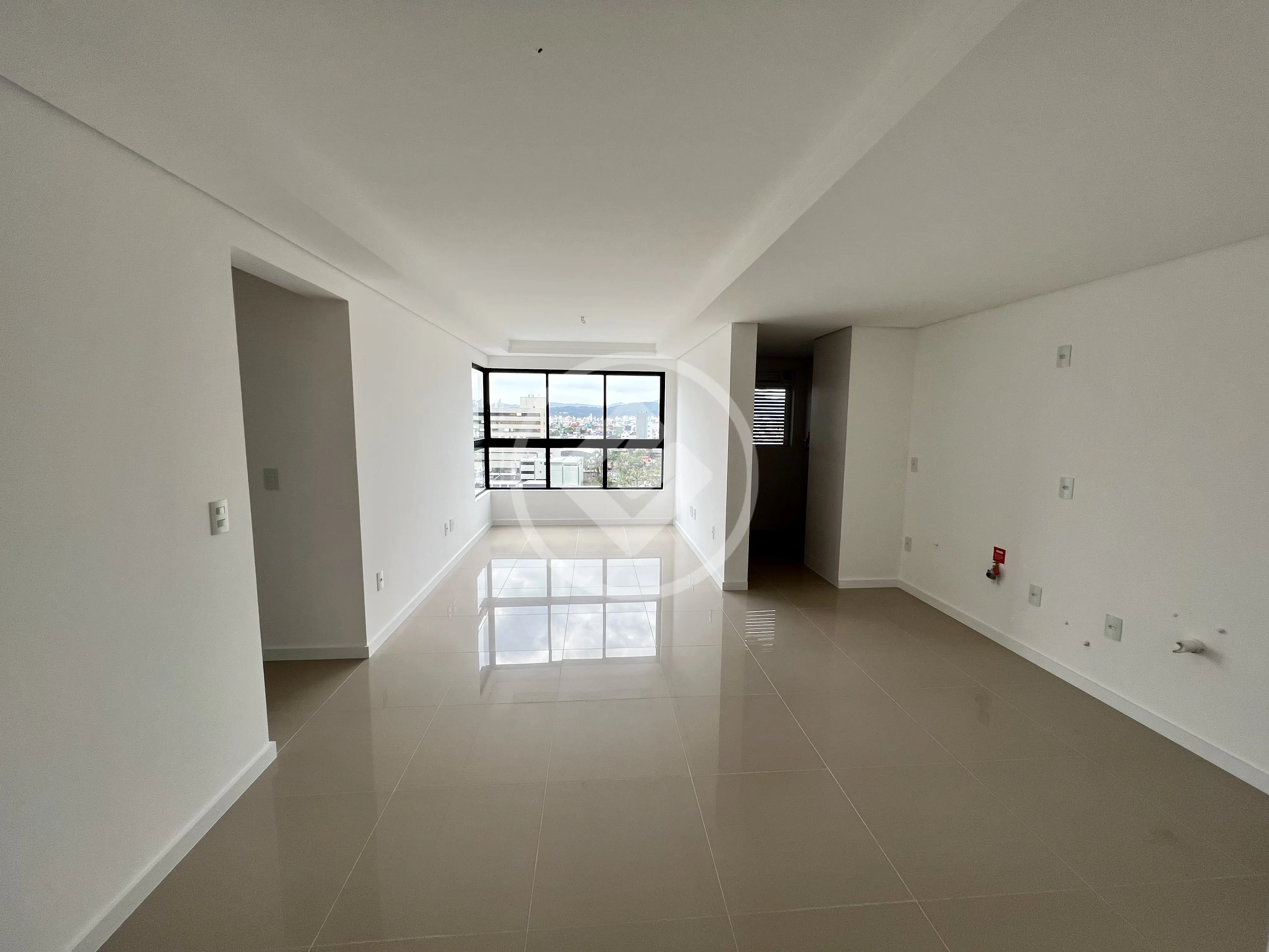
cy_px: 476
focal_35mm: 13
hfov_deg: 106.2
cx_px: 634
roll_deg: -0.6
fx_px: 477
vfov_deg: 89.9
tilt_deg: -6.4
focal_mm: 1.57
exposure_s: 1/431
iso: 32
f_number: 1.8
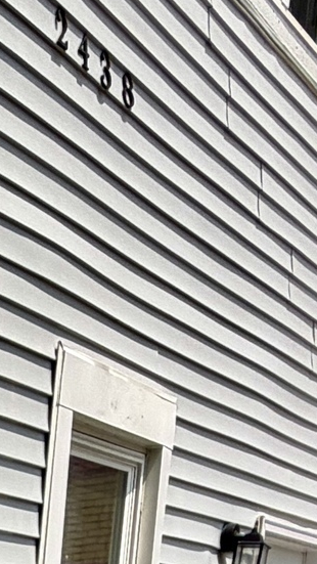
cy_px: 816
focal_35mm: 85
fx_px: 1270
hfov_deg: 10.9
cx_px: -545
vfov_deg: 21.5
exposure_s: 1/1050
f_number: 2.2
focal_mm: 2.22
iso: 20
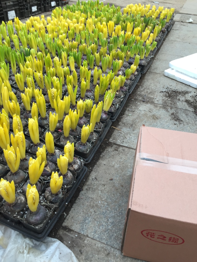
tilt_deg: -37.5
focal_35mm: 29
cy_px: 131
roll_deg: -1.3
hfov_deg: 48.2
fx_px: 220
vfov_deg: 61.7
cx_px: 98
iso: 40
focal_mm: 4.15
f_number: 2.2
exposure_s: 1/50
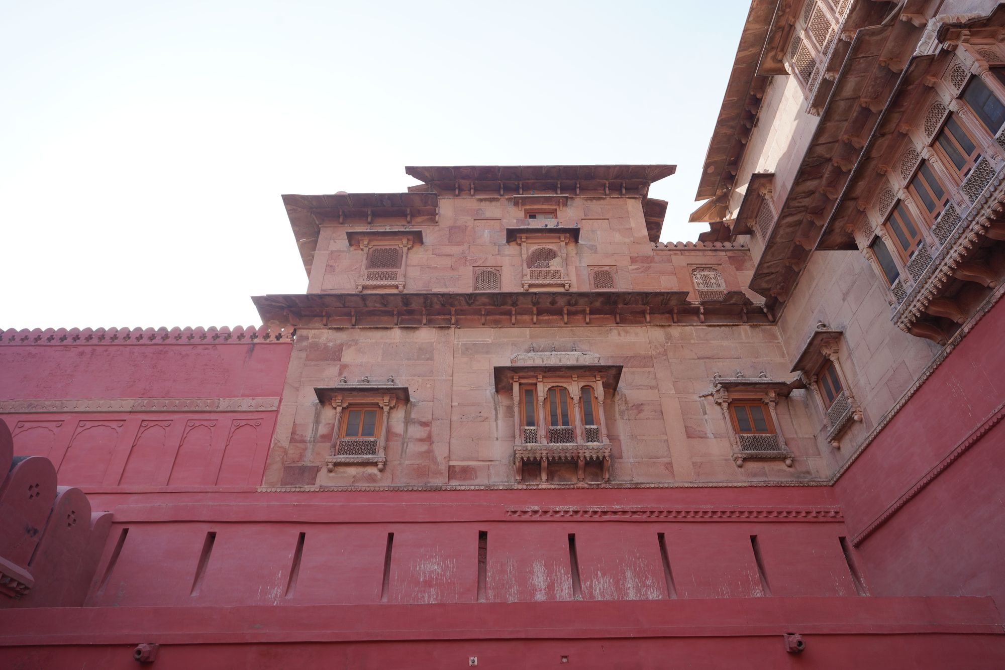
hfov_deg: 73.7
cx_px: 502
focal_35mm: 24
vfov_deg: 53.1
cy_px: 335
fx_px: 670
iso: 100
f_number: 8
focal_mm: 24
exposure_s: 1/100
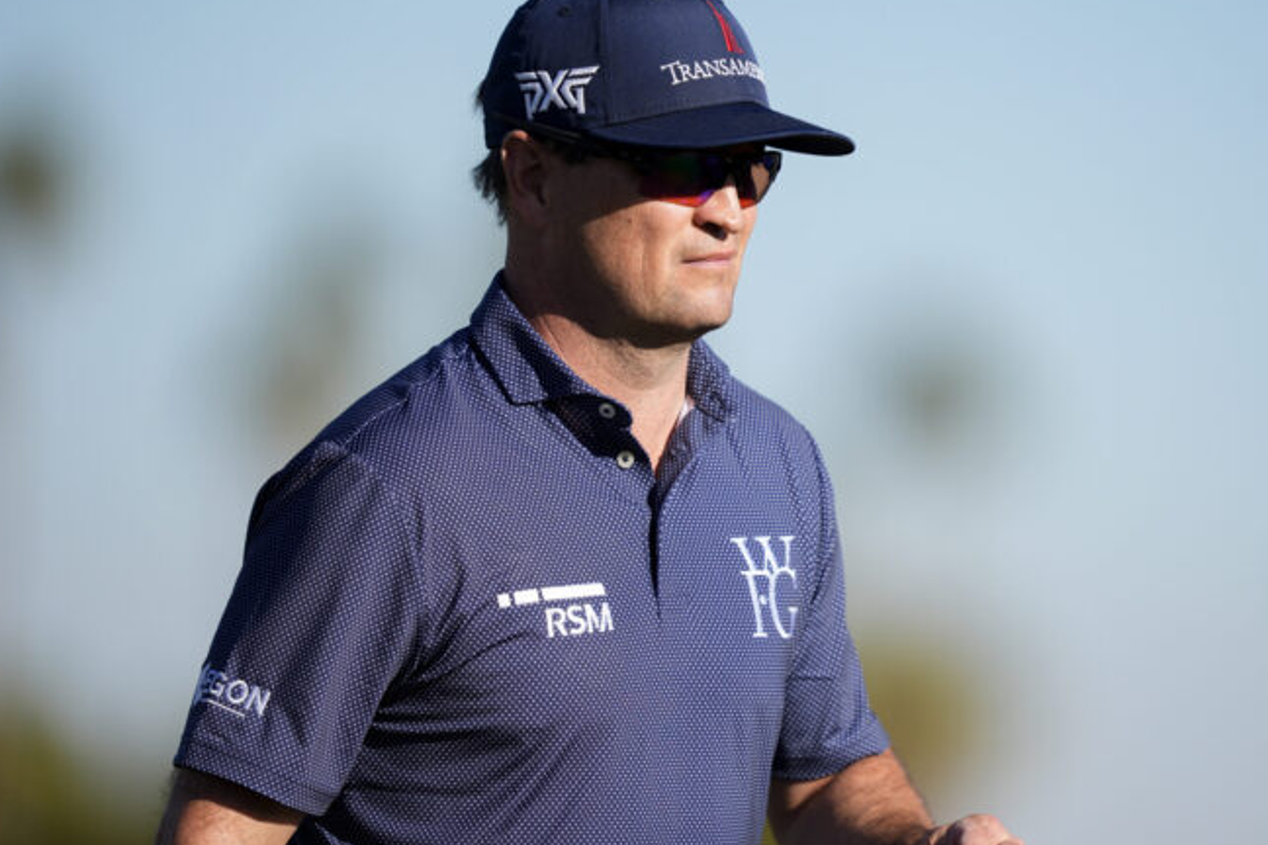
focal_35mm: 474
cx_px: 722
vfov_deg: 2.9
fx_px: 16694
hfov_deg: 4.3
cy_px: 395
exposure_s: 1/3200
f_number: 2.8
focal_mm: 400
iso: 250
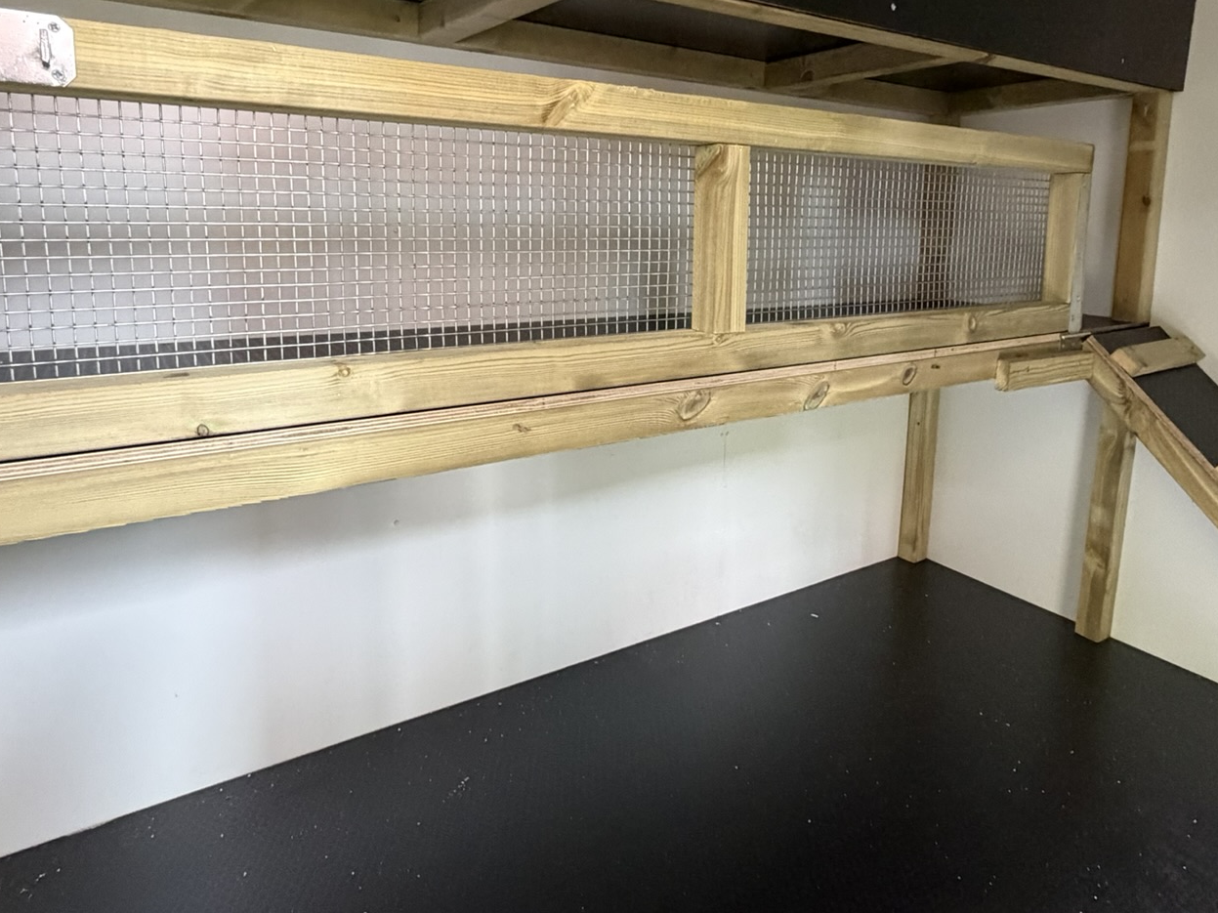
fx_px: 809
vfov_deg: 57.9
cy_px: 327
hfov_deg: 73.9
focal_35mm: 23
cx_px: 643
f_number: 2.2
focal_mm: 2.22
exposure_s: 1/60
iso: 500
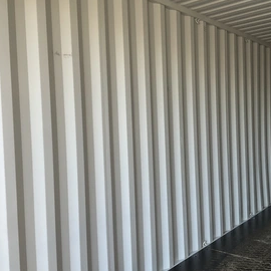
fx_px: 337
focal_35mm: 38
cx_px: 141
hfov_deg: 43.9
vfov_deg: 43.9
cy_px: 130
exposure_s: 1/122
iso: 50
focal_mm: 3
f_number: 1.8
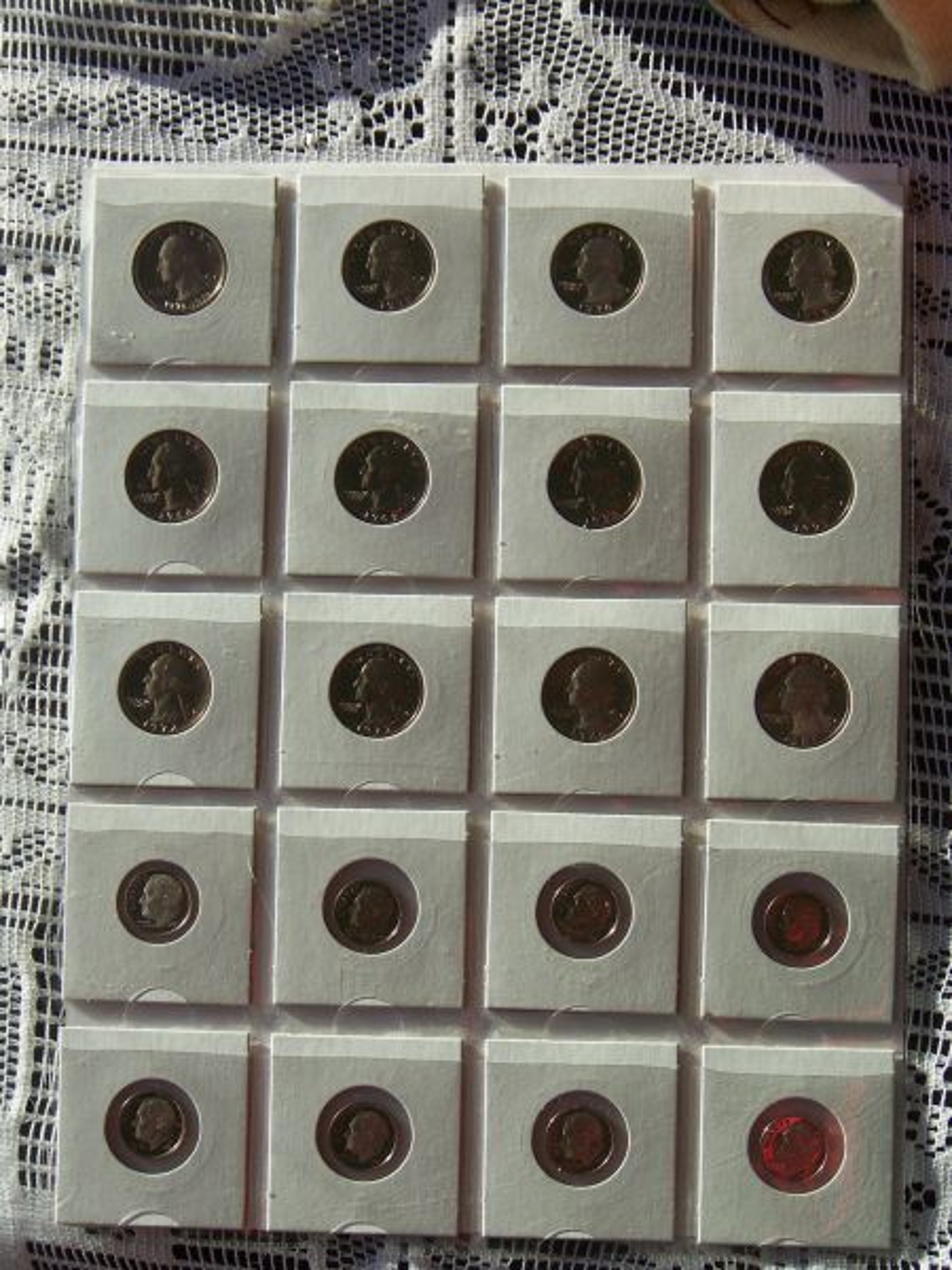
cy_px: 635
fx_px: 3887
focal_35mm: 106
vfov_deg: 18.5
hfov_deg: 14.0
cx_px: 476
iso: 64
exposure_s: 1/200
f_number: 3.2
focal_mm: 17.6
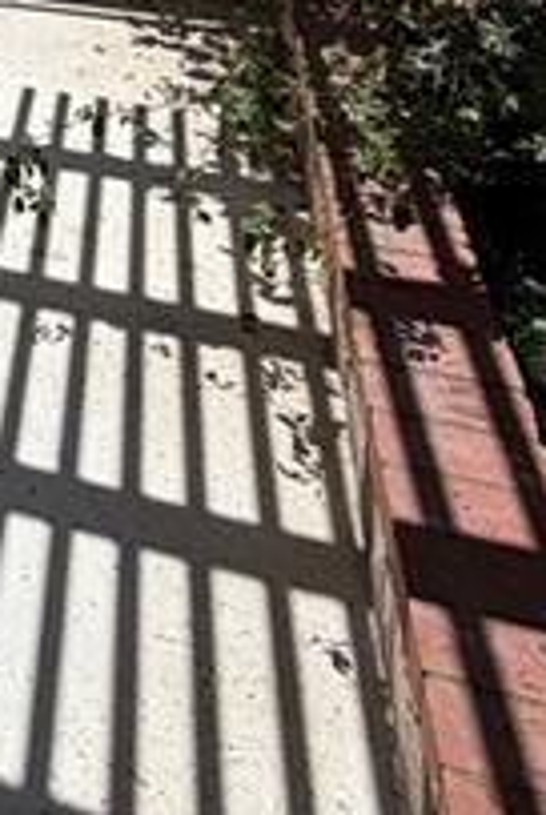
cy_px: -297
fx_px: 1247
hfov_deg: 20.8
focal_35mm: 55
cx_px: -285
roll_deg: +1.0
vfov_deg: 28.3
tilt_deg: -6.1
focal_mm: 2.22
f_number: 2.2
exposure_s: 1/1259
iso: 20
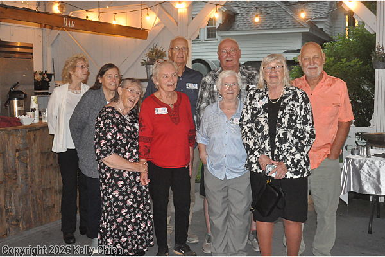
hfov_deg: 46.4
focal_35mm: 42
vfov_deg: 31.9
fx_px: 449
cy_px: 128
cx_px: 192
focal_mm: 28
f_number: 5.6
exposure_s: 1/60
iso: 3200
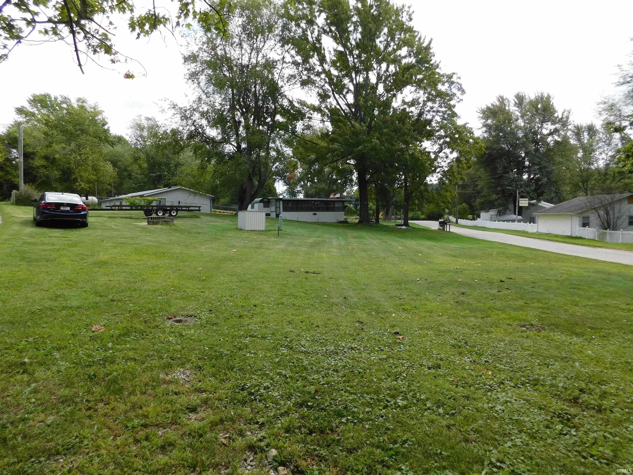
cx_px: 316
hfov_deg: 73.9
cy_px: 238
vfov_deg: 58.9
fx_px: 421
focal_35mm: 23
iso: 125
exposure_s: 1/640
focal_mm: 4
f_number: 3
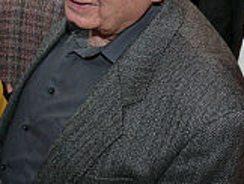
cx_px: -69
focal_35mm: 97
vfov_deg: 15.1
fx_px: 685
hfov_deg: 18.8
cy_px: 9
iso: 100
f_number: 2.8
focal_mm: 7.4
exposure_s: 1/30
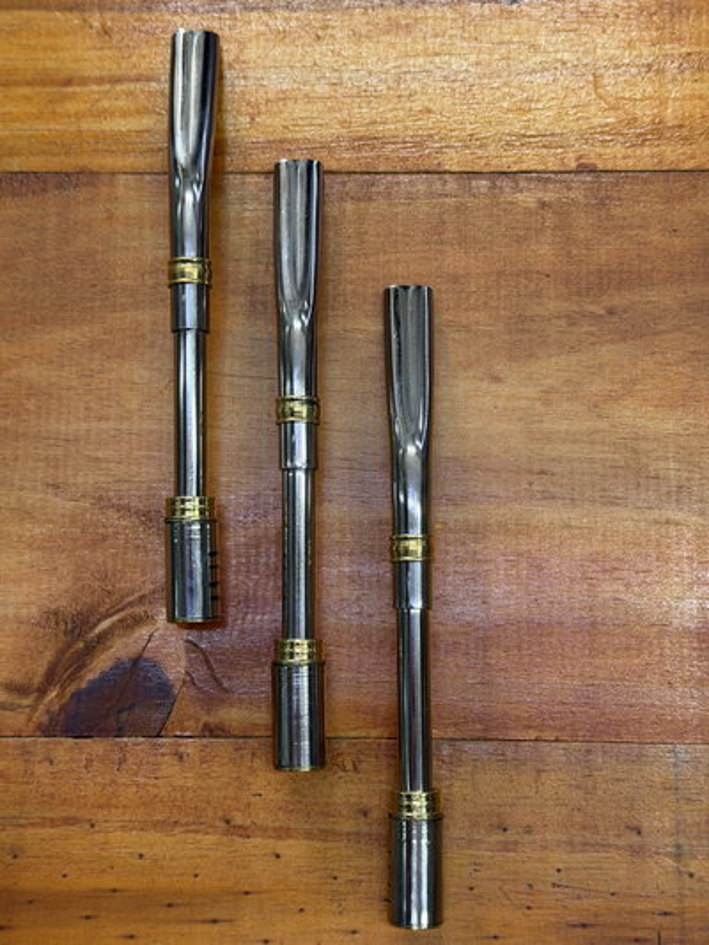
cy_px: 472
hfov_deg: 30.3
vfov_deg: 39.6
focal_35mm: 48
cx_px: 354
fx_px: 1310
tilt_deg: -80.5
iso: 125
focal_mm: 6.76
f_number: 1.78
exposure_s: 1/83
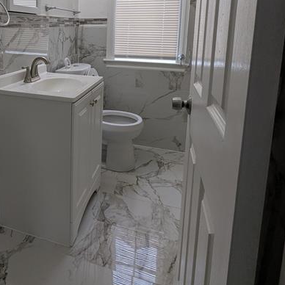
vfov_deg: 54.2
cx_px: 76
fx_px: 261
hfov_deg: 54.9
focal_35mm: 28
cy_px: 65
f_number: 2.2
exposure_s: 1/120
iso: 77
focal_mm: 2.35
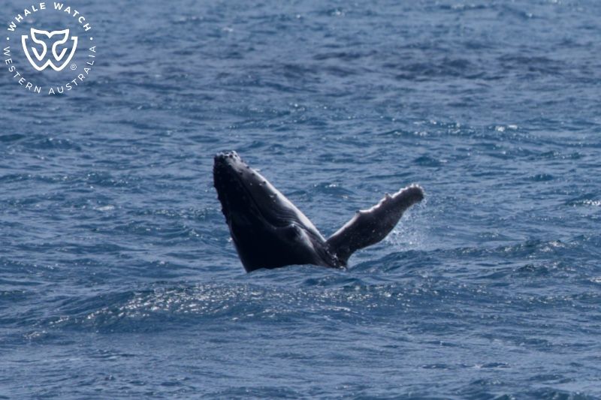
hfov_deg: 4.2
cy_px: 200
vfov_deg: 2.8
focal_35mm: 489
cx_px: 300
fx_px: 8161
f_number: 8
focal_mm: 489
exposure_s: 1/3200
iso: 800
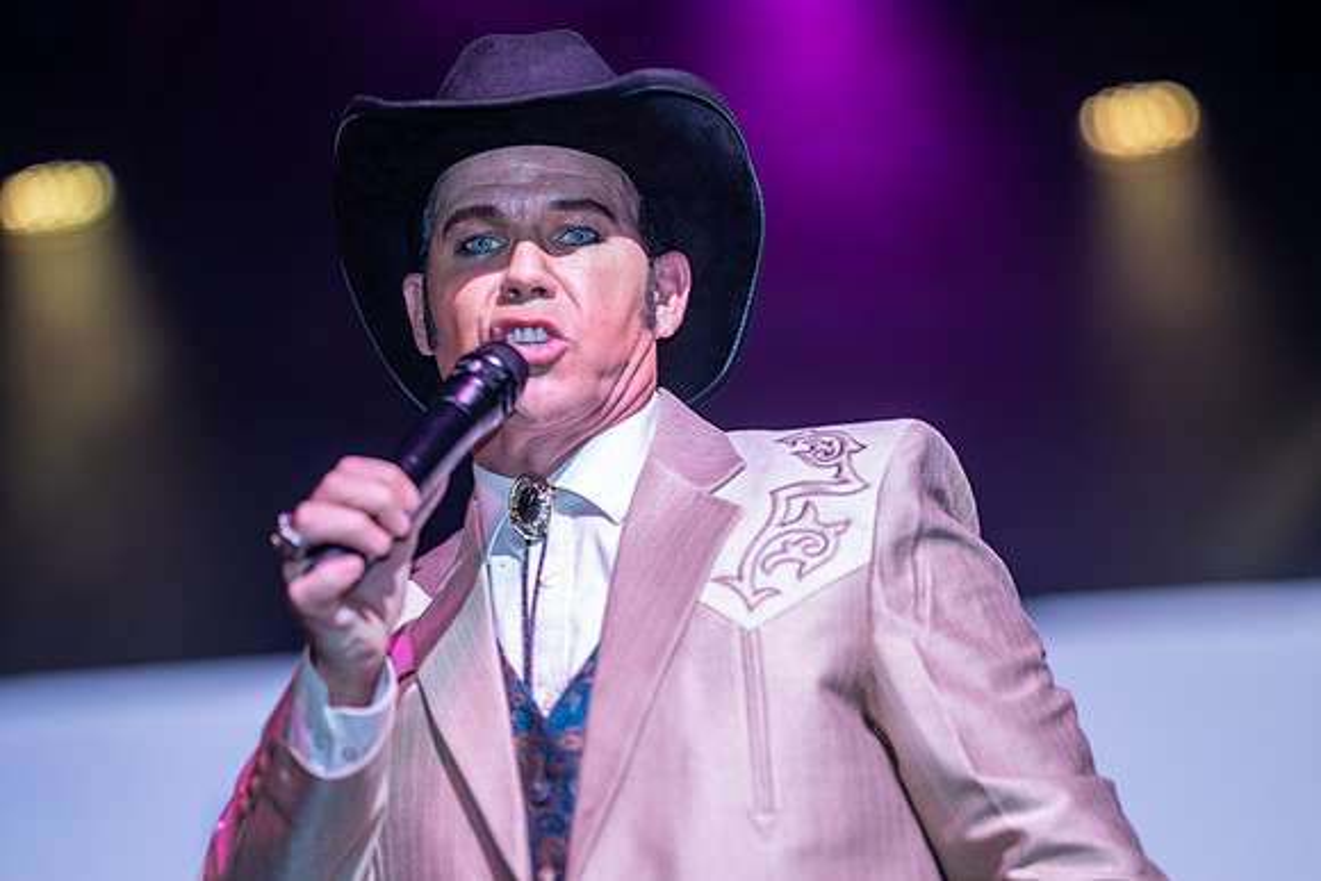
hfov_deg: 15.2
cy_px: 440
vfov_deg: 10.2
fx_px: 4955
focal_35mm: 135
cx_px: 660
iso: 320
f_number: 1.8
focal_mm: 135
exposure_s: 1/250
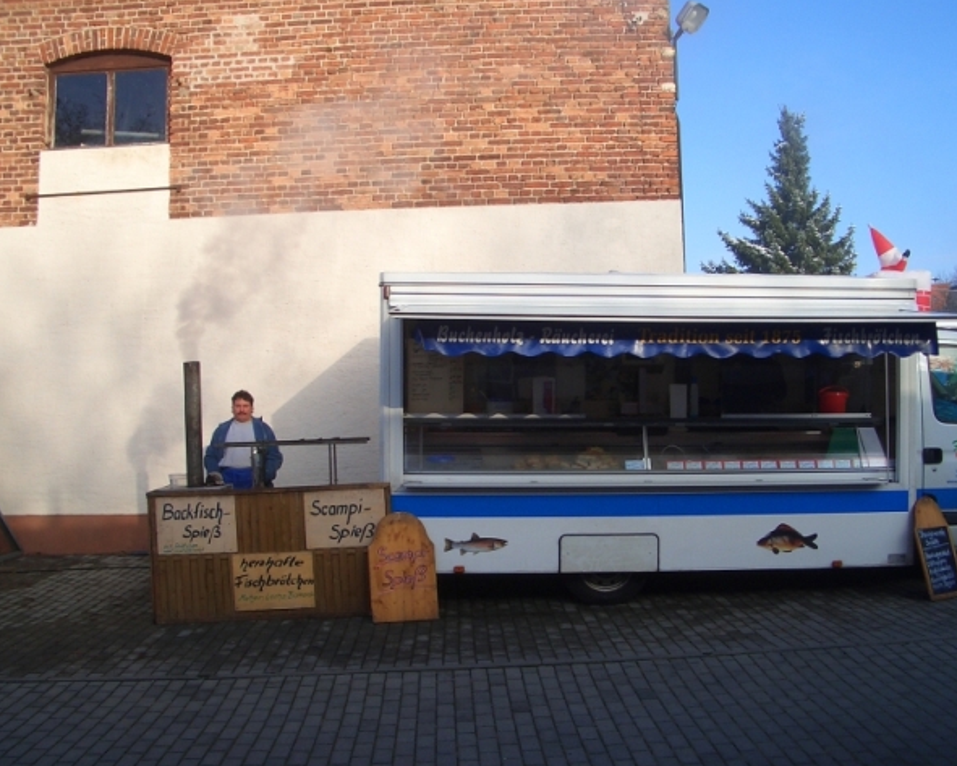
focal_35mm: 37
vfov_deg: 40.1
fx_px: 1048
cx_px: 489
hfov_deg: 49.1
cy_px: 382
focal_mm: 5.8
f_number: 4.3
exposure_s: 1/400
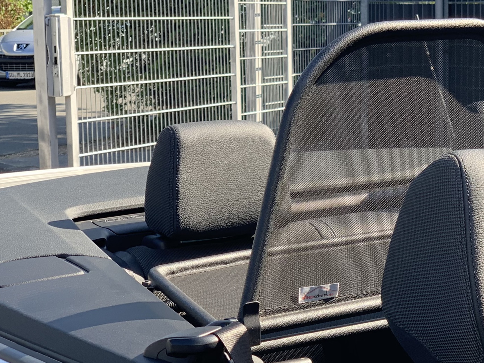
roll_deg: -0.4
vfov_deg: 13.9
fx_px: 1482
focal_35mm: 106
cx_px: 490
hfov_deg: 18.1
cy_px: 233
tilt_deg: -8.2
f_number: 2.4
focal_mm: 6
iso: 16
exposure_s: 1/123
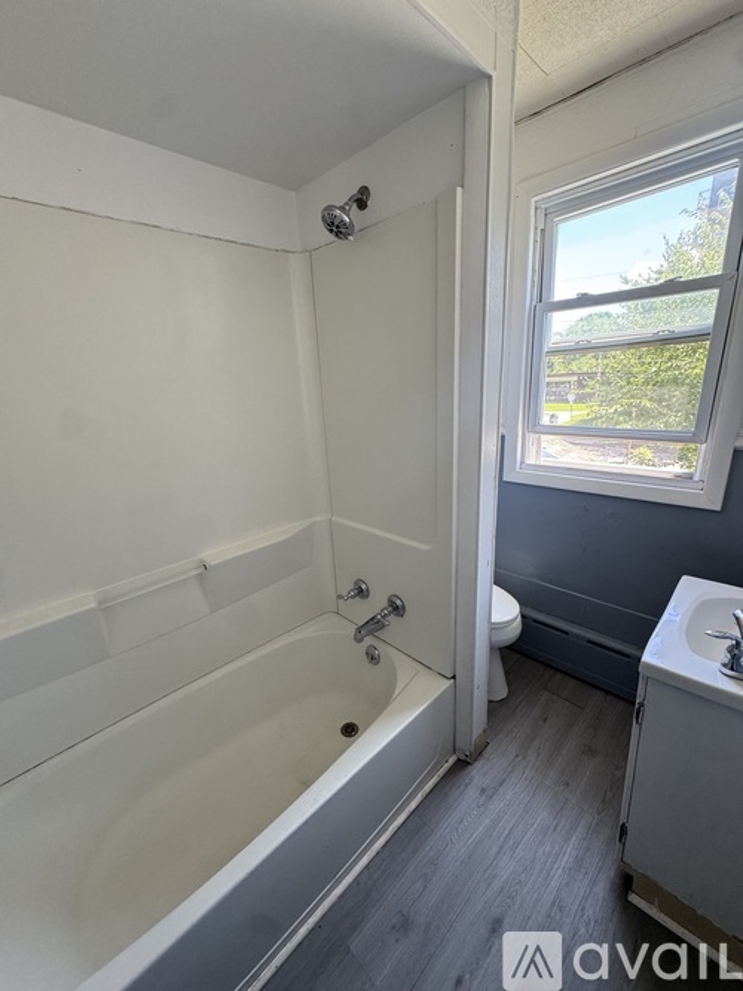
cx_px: 372
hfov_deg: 85.7
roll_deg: +4.2
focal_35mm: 14
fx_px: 401
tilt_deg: -15.2
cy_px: 496
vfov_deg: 102.1
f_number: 2.2
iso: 250
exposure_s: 1/99
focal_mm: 2.22
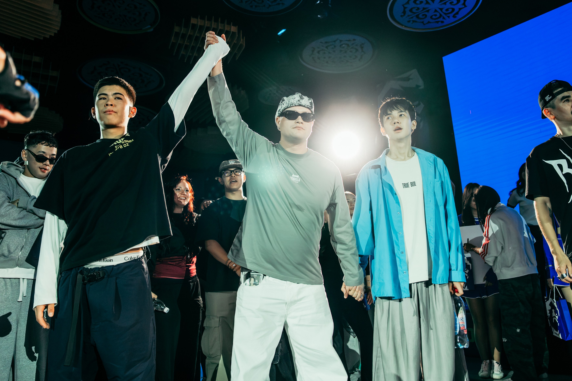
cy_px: 164
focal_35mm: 28
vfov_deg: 46.3
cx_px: 307
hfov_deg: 65.4
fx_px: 445
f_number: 2.8
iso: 3200
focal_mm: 24
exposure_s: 1/500
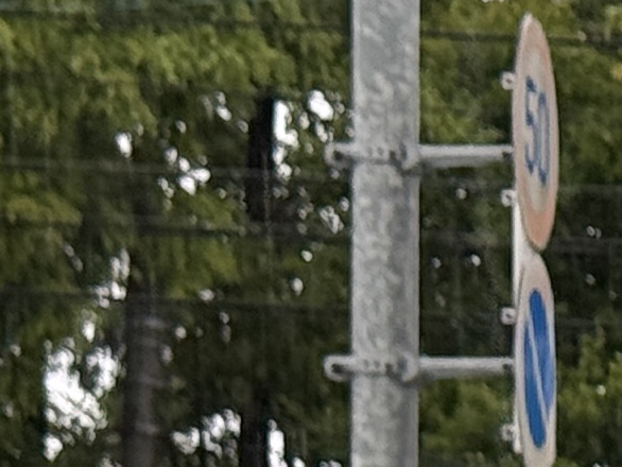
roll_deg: -0.4
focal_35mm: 330
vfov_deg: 4.4
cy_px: 1136
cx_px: 1848
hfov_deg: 5.6
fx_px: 5932
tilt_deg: +1.7
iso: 80
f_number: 1.78
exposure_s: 1/121
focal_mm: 6.76
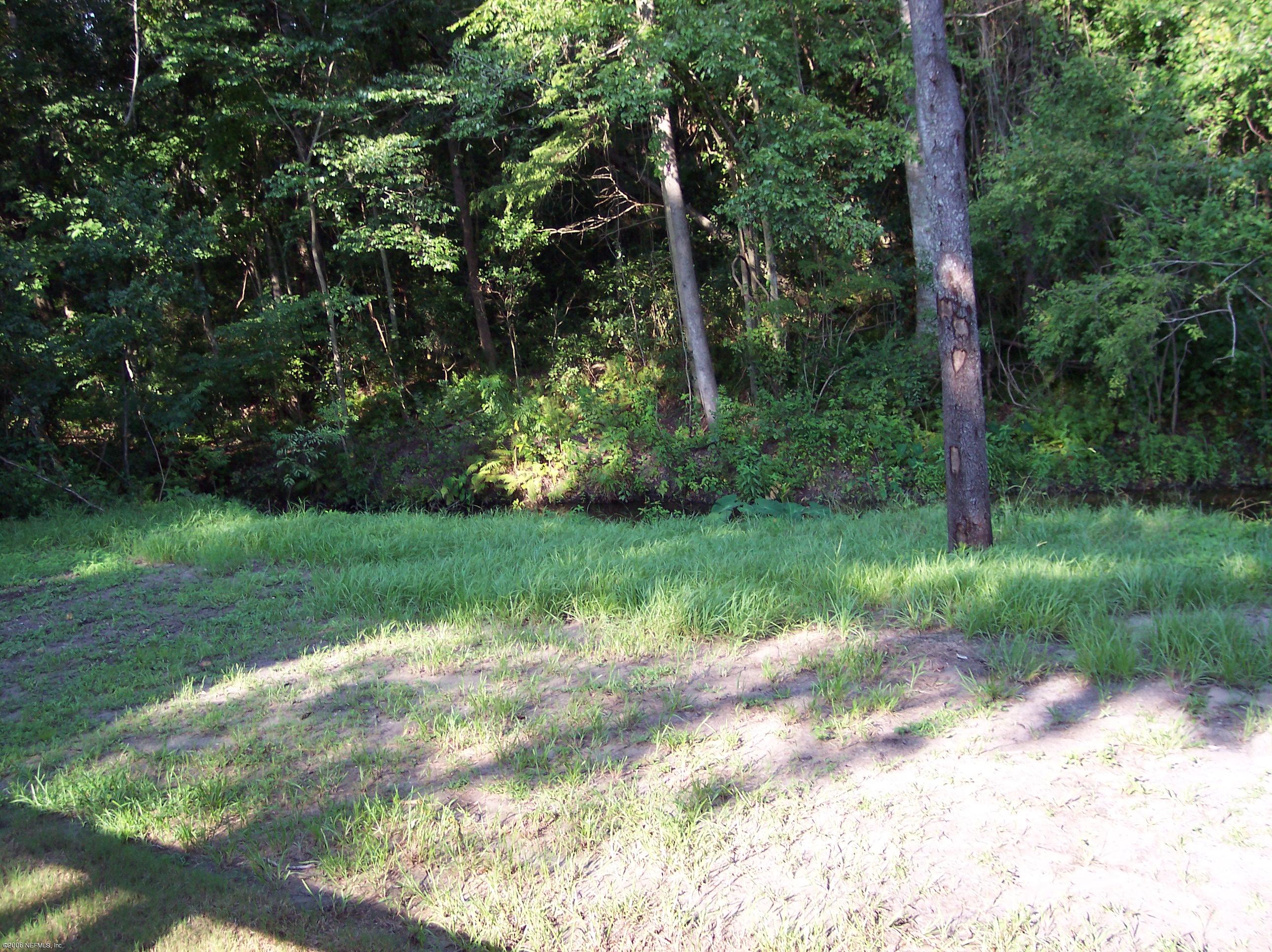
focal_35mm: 38
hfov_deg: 49.0
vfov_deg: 37.7
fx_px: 1396
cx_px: 636
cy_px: 476
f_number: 2.8
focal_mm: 8
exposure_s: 1/250
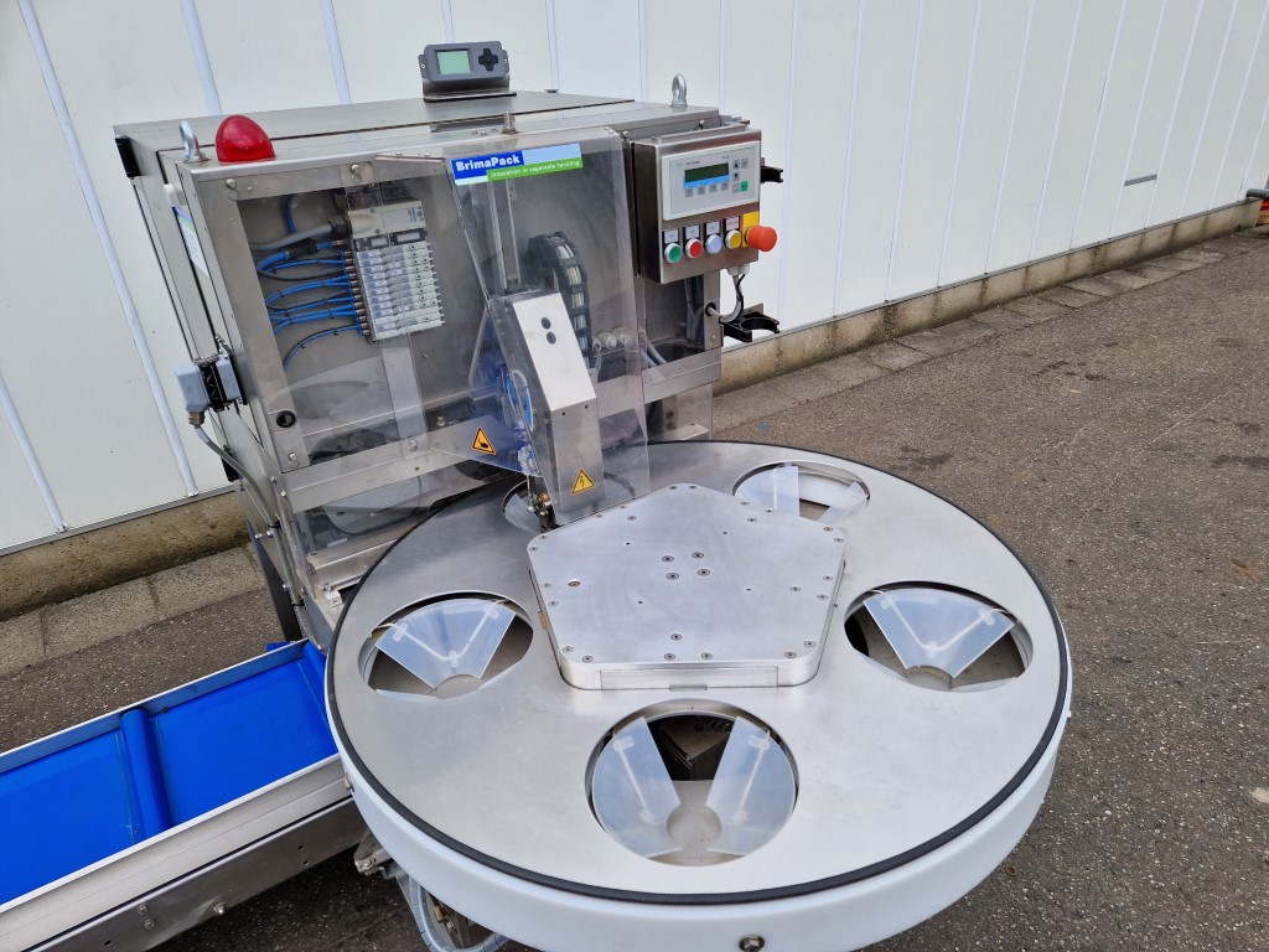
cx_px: 634
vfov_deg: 58.9
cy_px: 476
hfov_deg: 73.9
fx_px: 843
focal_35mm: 23
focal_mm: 5.4
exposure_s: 1/1116
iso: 50
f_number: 1.8
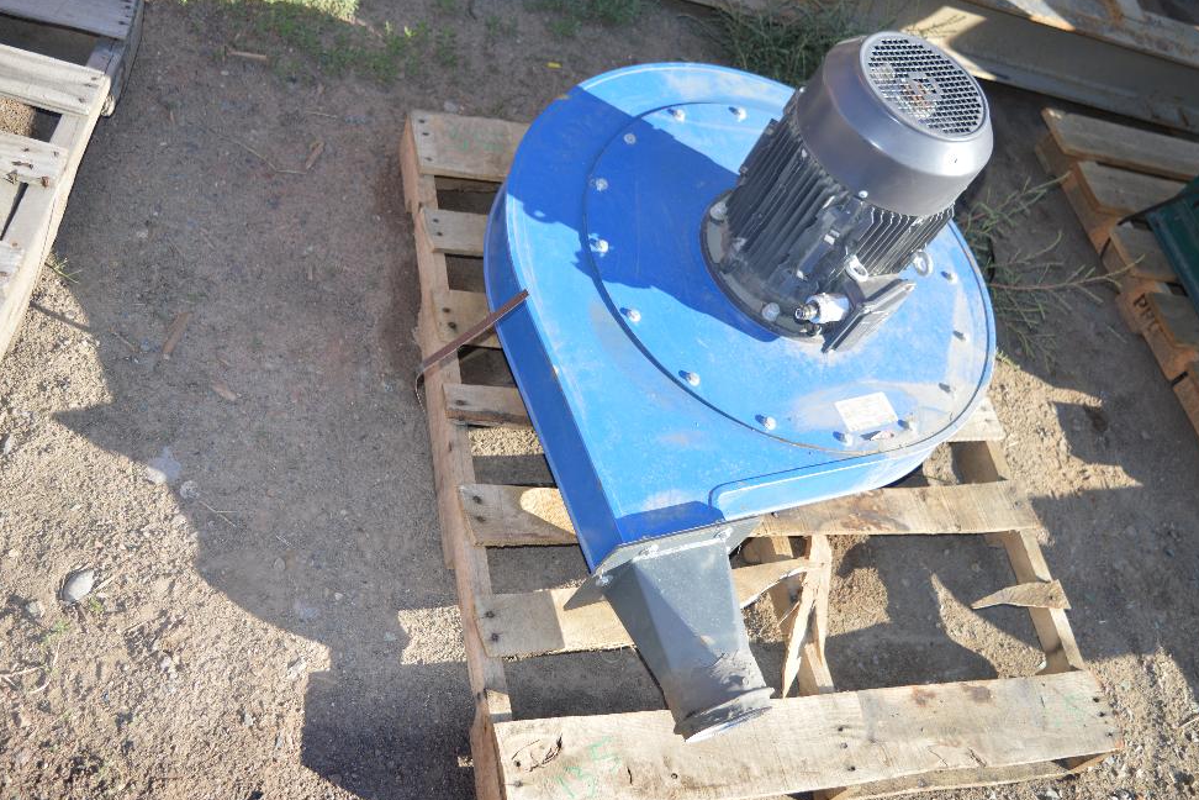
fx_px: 1232
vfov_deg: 35.9
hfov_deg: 51.9
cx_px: 607
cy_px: 407
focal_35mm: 37
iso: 100
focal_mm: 24
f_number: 4.5
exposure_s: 1/200
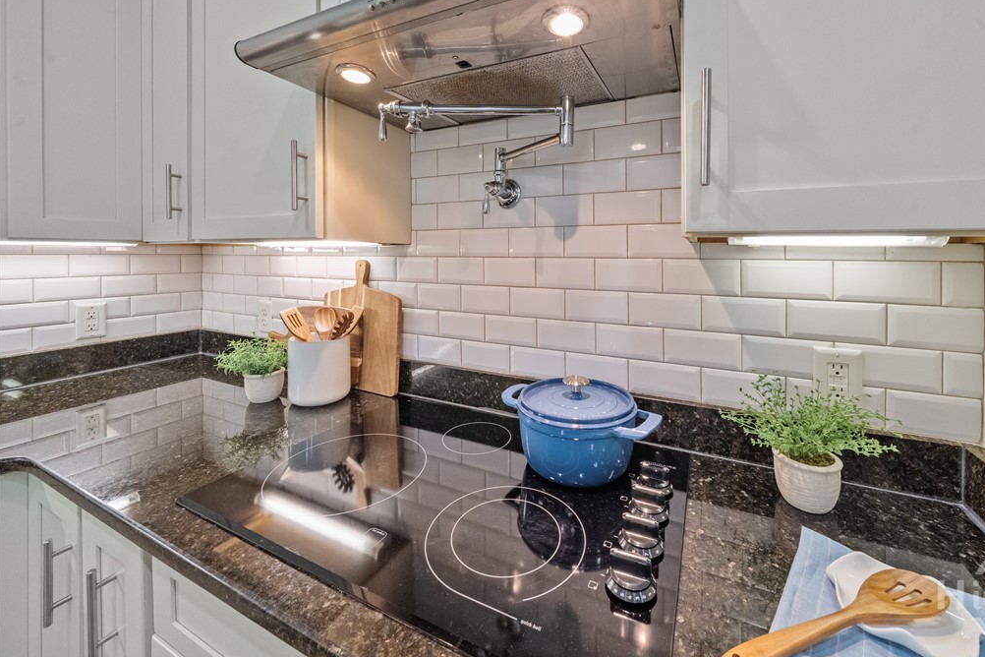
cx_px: 531
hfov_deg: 108.1
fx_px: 356
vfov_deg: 85.4
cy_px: 313
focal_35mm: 13
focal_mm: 12
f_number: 10
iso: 4000
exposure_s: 1/40
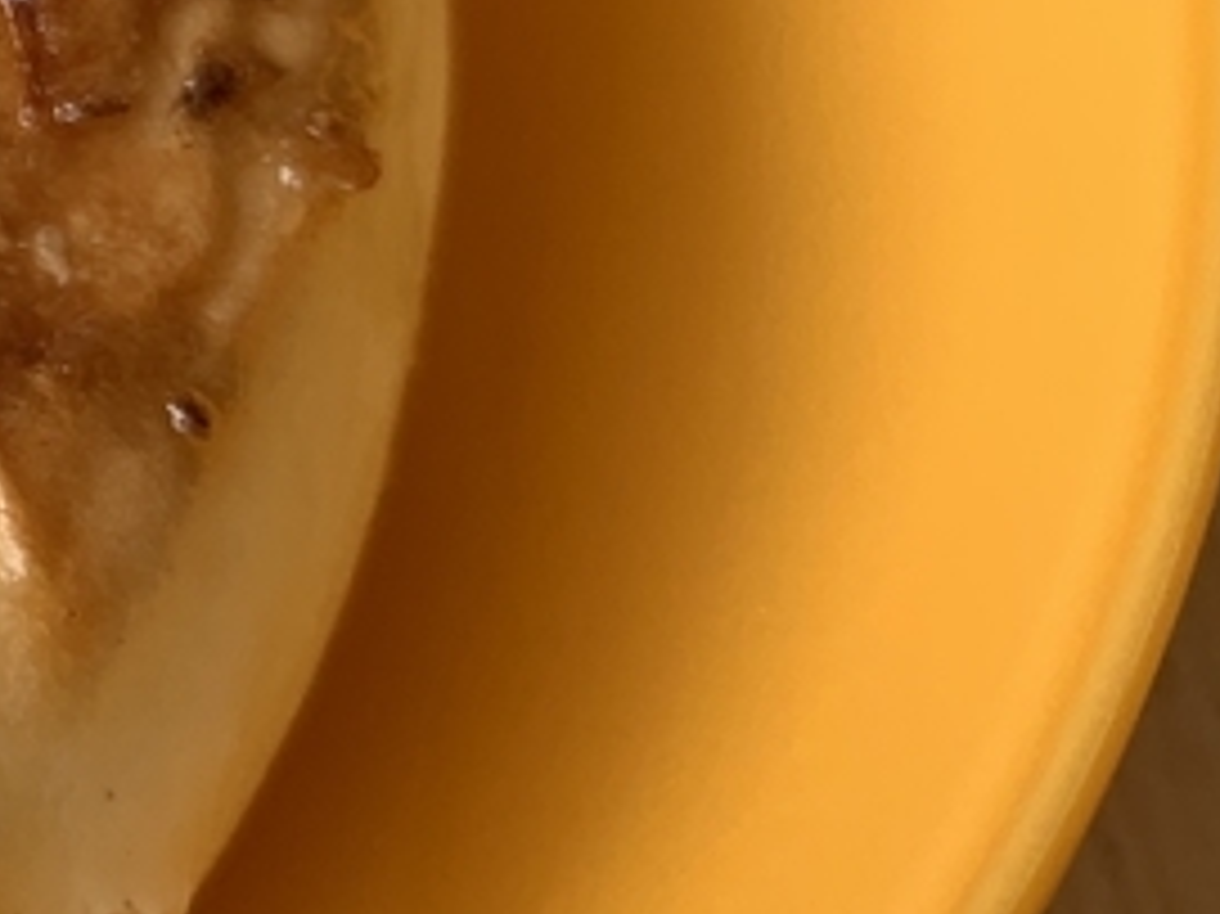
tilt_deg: -52.0
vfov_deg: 12.5
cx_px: -1193
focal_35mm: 115
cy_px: -243
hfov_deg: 14.4
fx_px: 4051
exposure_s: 1/121
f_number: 1.8
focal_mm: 4.25
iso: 64
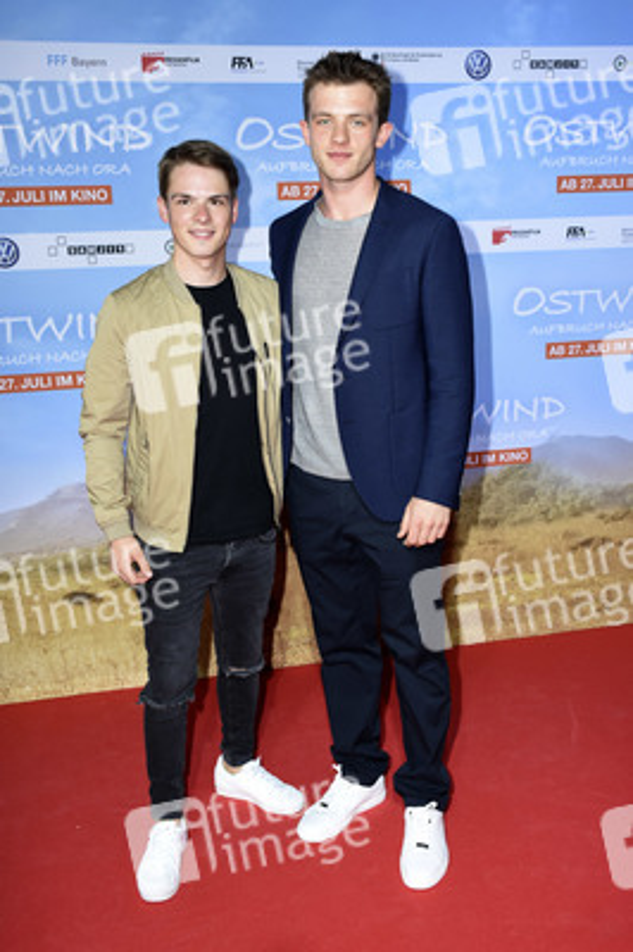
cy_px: 476
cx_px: 316
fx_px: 1030
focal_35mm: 39
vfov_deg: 49.6
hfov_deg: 34.2
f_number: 5.6
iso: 500
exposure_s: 1/160
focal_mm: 26
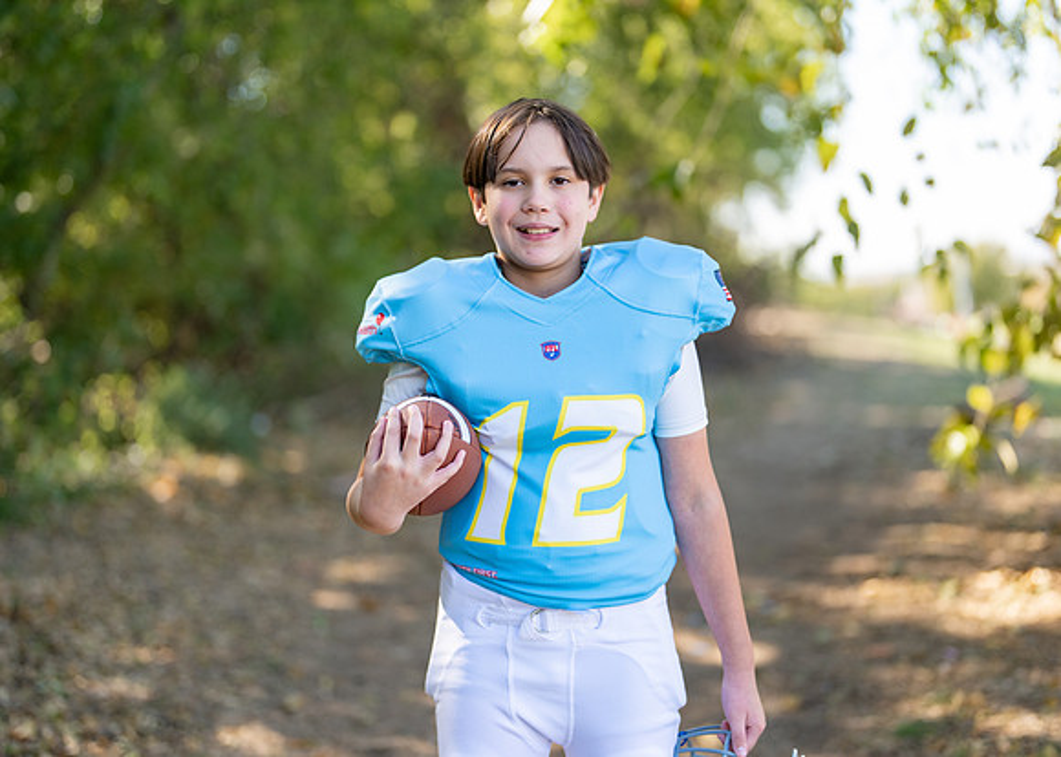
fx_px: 1666
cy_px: 378
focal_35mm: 55
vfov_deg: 25.6
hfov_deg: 35.3
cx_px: 550
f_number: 1.2
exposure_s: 1/1250
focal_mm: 50
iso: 100
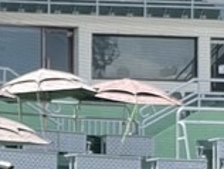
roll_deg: +0.8
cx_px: -240
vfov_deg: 4.9
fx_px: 1918
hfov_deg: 6.5
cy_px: 383
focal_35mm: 296
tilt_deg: -0.1
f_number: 2
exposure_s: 1/480
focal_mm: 6
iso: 25
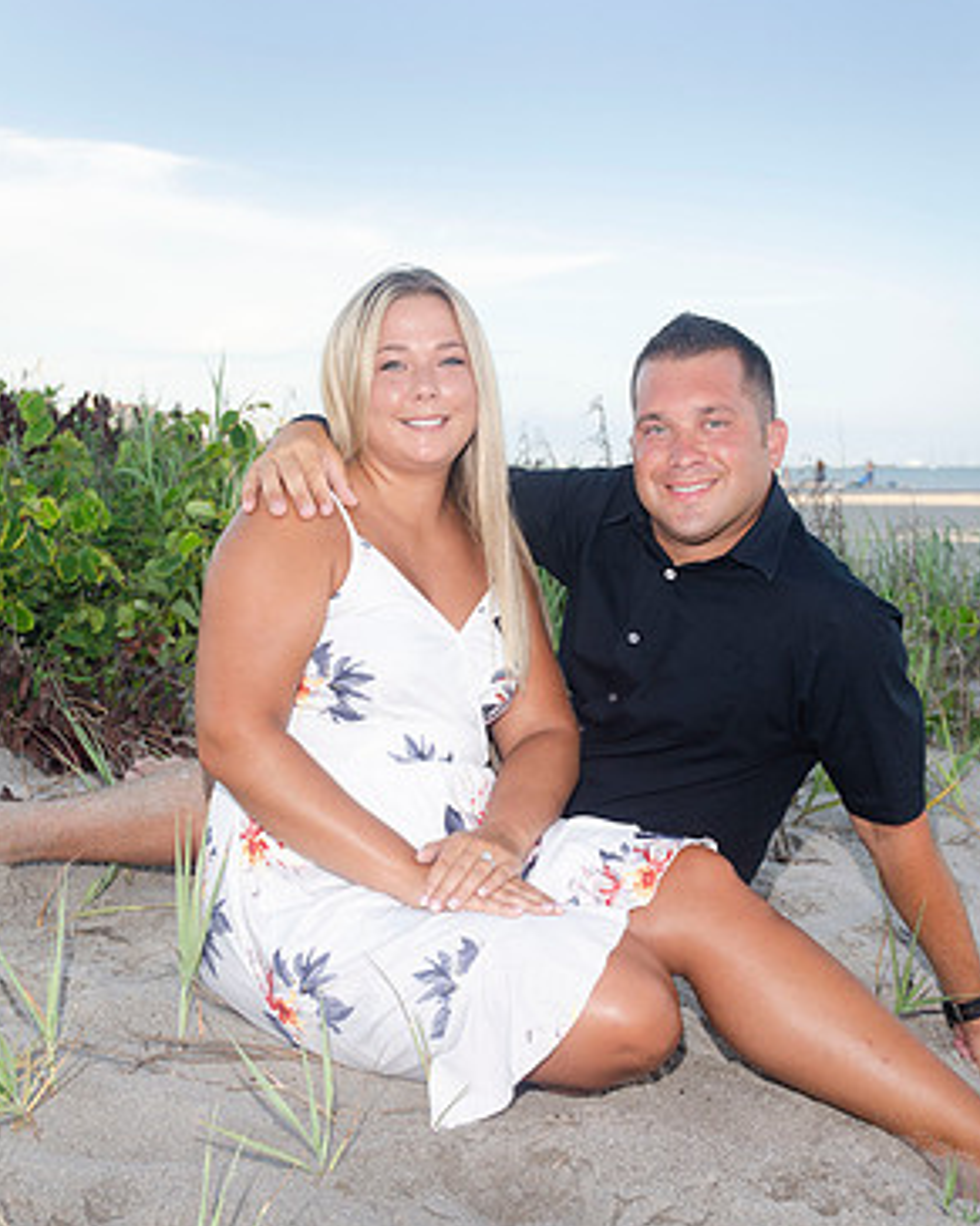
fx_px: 2140
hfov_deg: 25.8
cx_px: 485
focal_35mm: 59
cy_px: 653
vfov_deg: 32.0
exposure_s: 1/250
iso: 100
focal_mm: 34
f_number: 5.6
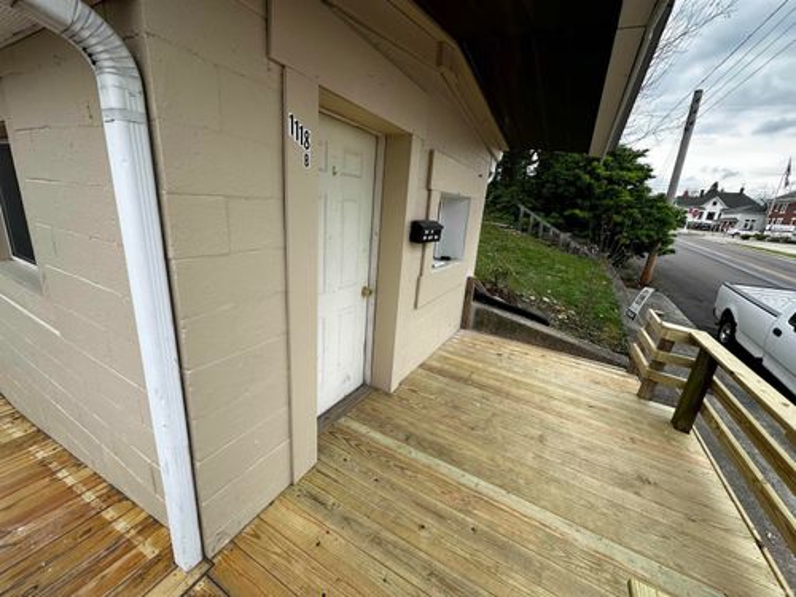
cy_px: 298
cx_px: 398
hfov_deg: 102.1
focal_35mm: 14
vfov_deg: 85.7
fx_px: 322
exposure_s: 1/561
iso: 40
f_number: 2.2
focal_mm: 2.22
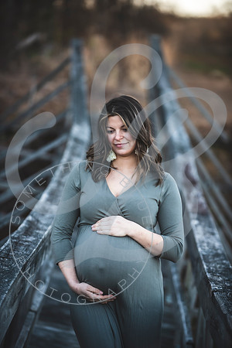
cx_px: 116
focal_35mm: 155
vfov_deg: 13.2
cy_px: 174
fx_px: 1498
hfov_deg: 8.9
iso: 200
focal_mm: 155
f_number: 2.8
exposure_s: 1/400
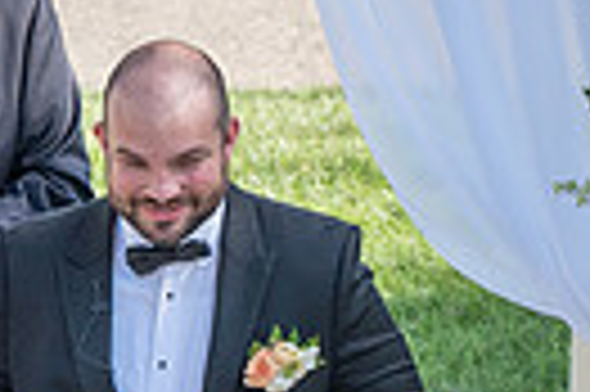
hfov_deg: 2.3
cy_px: 768
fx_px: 14650
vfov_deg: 1.5
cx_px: -5
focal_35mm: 895
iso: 100
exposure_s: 1/320
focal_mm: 158
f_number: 5.6
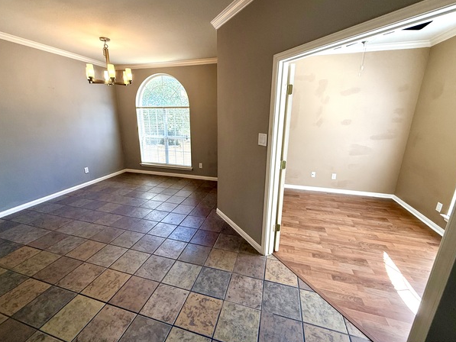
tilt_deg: -14.7
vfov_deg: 81.7
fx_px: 198
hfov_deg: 98.1
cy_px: 166
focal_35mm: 15
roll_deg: -0.5
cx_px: 221
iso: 200
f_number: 2.2
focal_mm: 2.22
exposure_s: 1/120
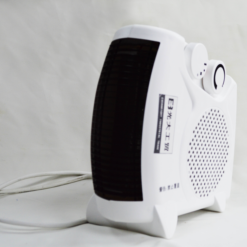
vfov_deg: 25.0
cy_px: 124
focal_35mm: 69
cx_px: 168
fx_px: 557
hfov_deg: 24.9
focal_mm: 36
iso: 400
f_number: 5.6
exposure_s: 1/125
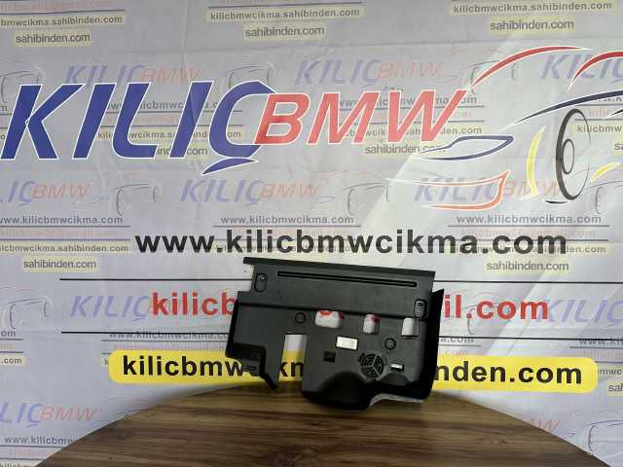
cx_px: 312
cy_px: 234
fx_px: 432
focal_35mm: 24
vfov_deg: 56.8
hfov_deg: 71.6
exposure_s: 1/121
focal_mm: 6.86
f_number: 1.78
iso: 125
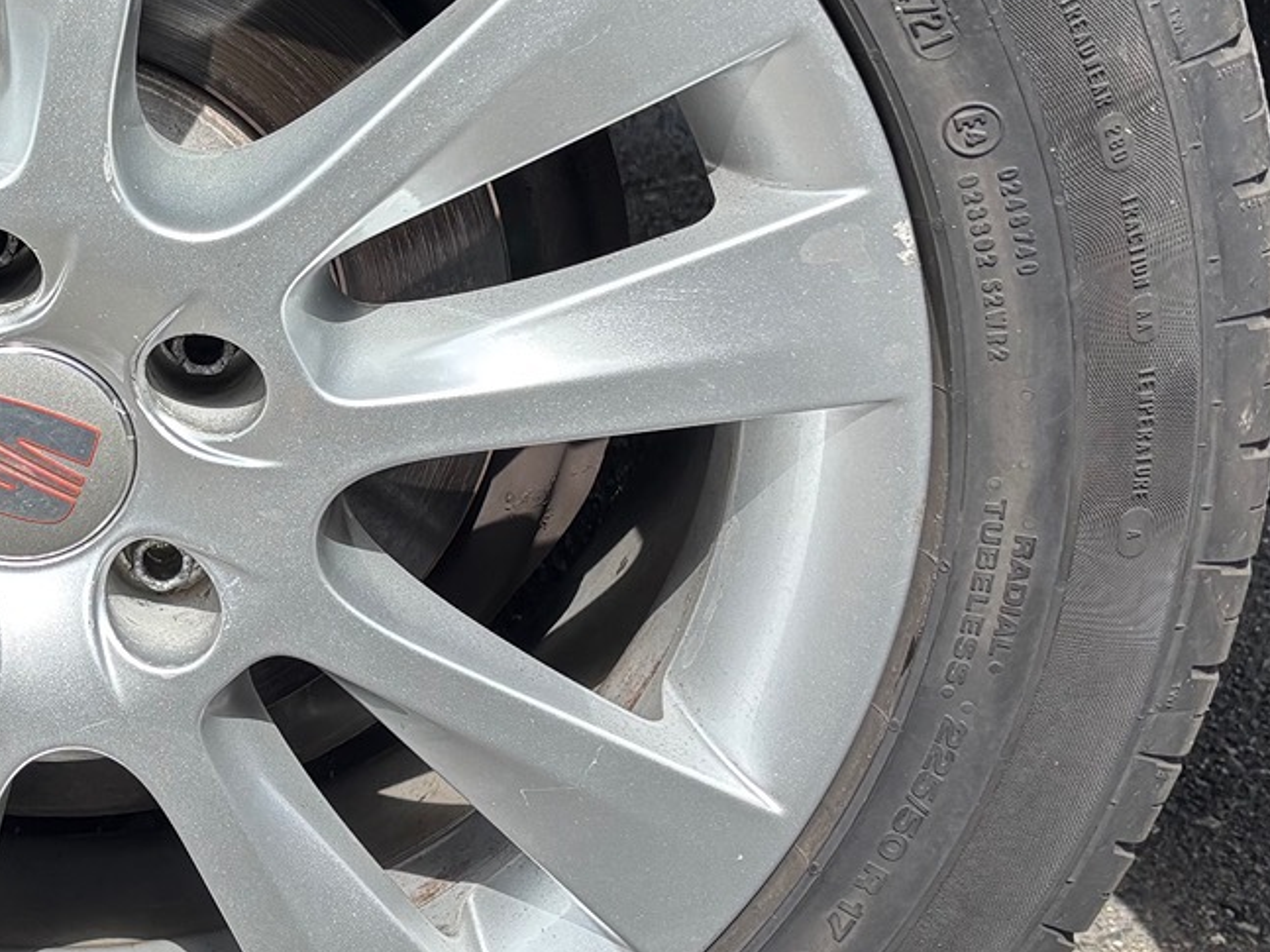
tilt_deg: -22.5
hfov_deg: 23.2
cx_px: 24
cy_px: 332
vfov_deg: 18.2
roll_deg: -1.8
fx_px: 2971
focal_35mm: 81
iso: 50
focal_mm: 5.96
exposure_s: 1/1362
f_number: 1.6
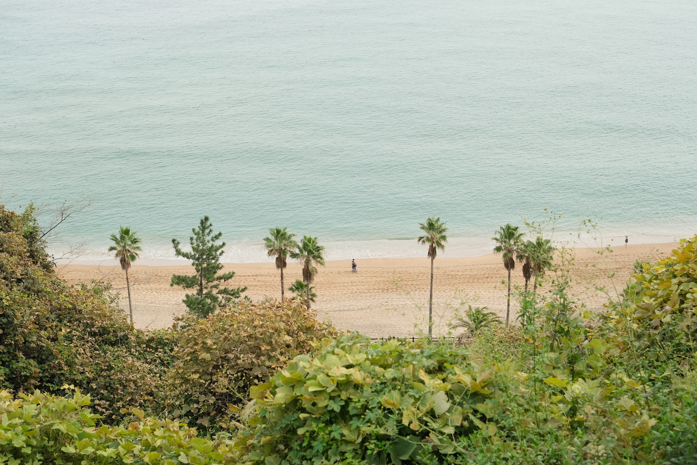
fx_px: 968
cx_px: 348
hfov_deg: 39.6
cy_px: 232
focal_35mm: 50
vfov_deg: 27.0
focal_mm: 33
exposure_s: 1/250
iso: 640
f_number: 4.5
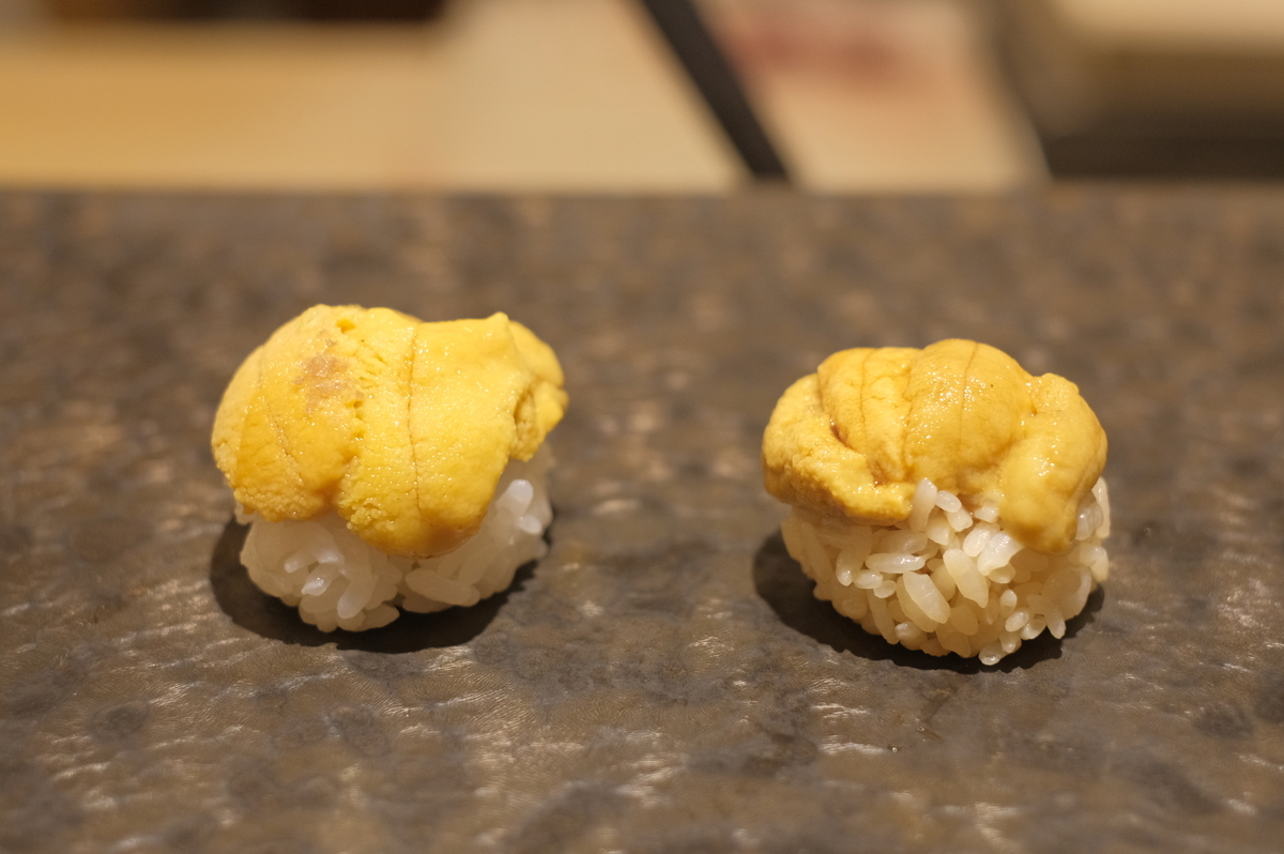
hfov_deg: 37.5
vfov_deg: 25.5
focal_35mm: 53
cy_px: 427
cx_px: 642
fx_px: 1889
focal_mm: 35
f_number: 2.8
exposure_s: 1/400
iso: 1600
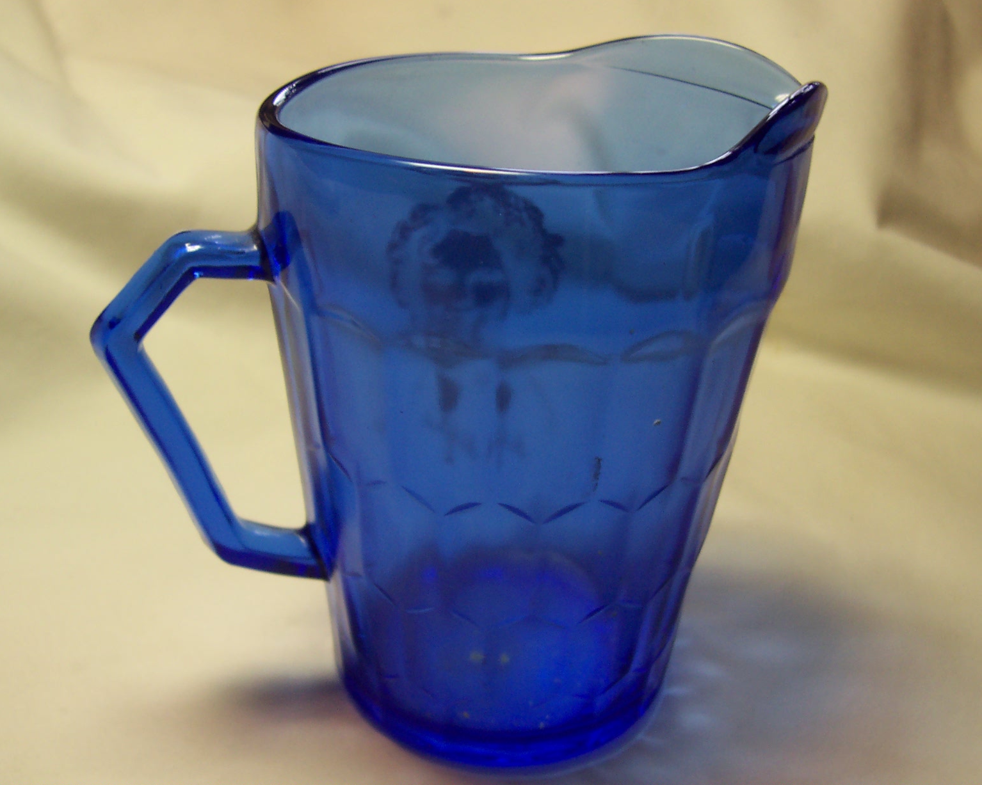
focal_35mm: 39
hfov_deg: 46.8
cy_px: 388
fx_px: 1133
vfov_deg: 38.2
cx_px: 519
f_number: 2.8
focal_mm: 5.6
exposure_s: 1/30
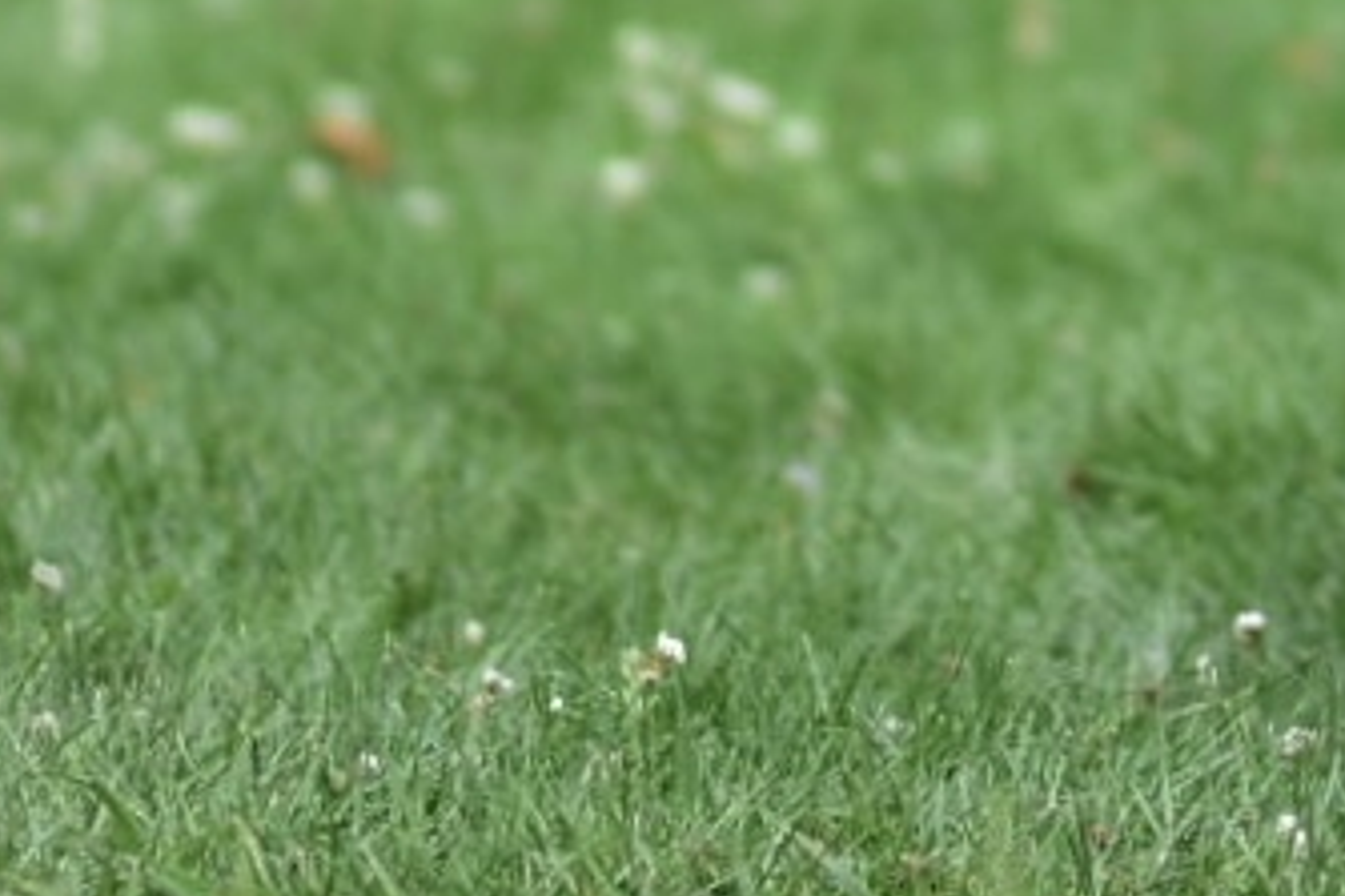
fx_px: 20843
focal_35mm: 558
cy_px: -747
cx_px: 1927
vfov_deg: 2.5
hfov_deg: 3.7
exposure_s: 1/4000
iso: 100
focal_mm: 85
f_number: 1.4
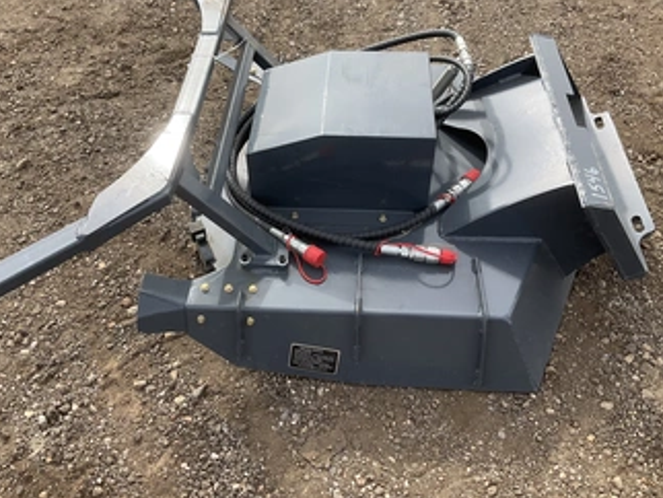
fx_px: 690
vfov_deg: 39.5
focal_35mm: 36
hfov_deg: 51.3
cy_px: 193
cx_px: 319
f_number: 1.8
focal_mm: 3
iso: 25
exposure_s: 1/749
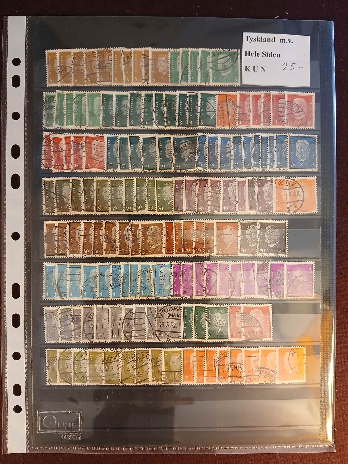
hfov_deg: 53.1
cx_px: 174
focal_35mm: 26
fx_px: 349
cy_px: 232
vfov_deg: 67.3
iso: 200
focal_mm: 3.98
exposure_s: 1/33.3
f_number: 1.8
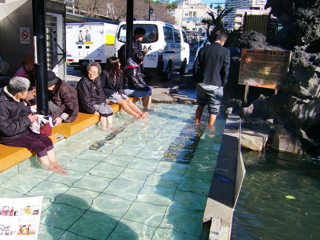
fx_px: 324
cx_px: 121
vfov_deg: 40.7
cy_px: 121
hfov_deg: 52.1
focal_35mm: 35
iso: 64
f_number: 7
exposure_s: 1/160
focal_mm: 4.9
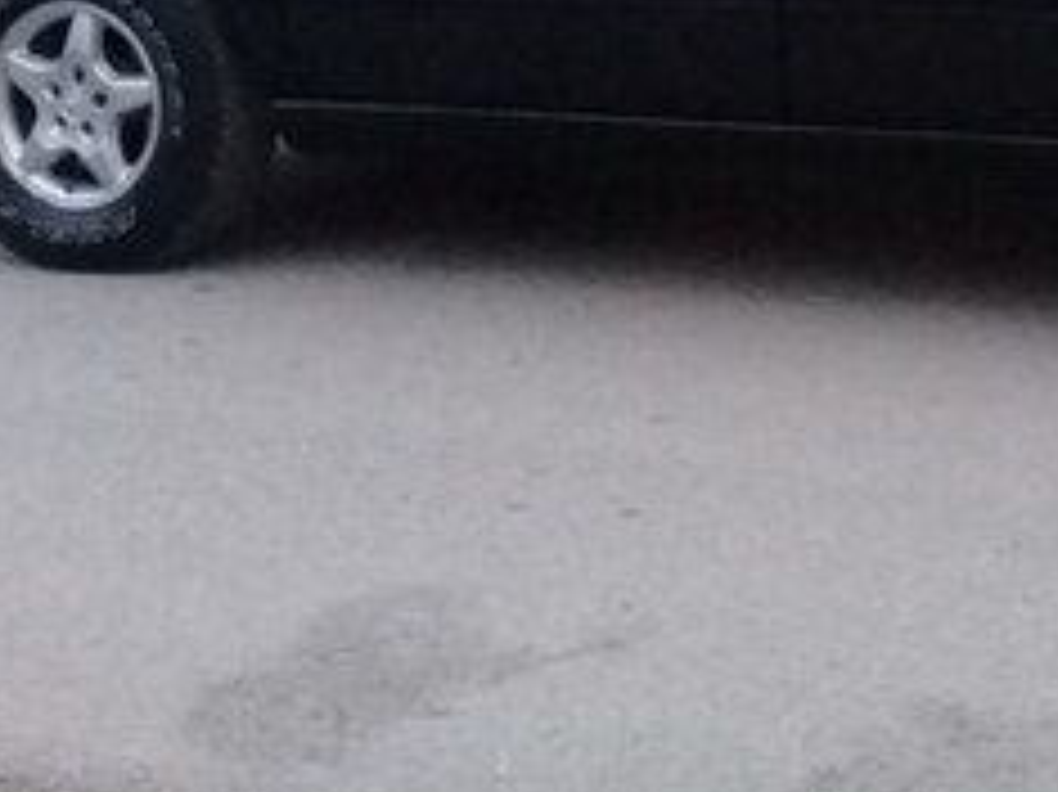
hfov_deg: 22.1
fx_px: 2658
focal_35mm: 87
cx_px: 923
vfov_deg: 15.9
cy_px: -295
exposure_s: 1/17
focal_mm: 3.3
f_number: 2.2
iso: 1250
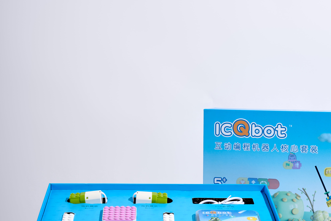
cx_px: 224
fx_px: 758
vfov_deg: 16.5
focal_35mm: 82
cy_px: 145
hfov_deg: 24.5
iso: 125
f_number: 13
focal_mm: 51.9
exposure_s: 1/160
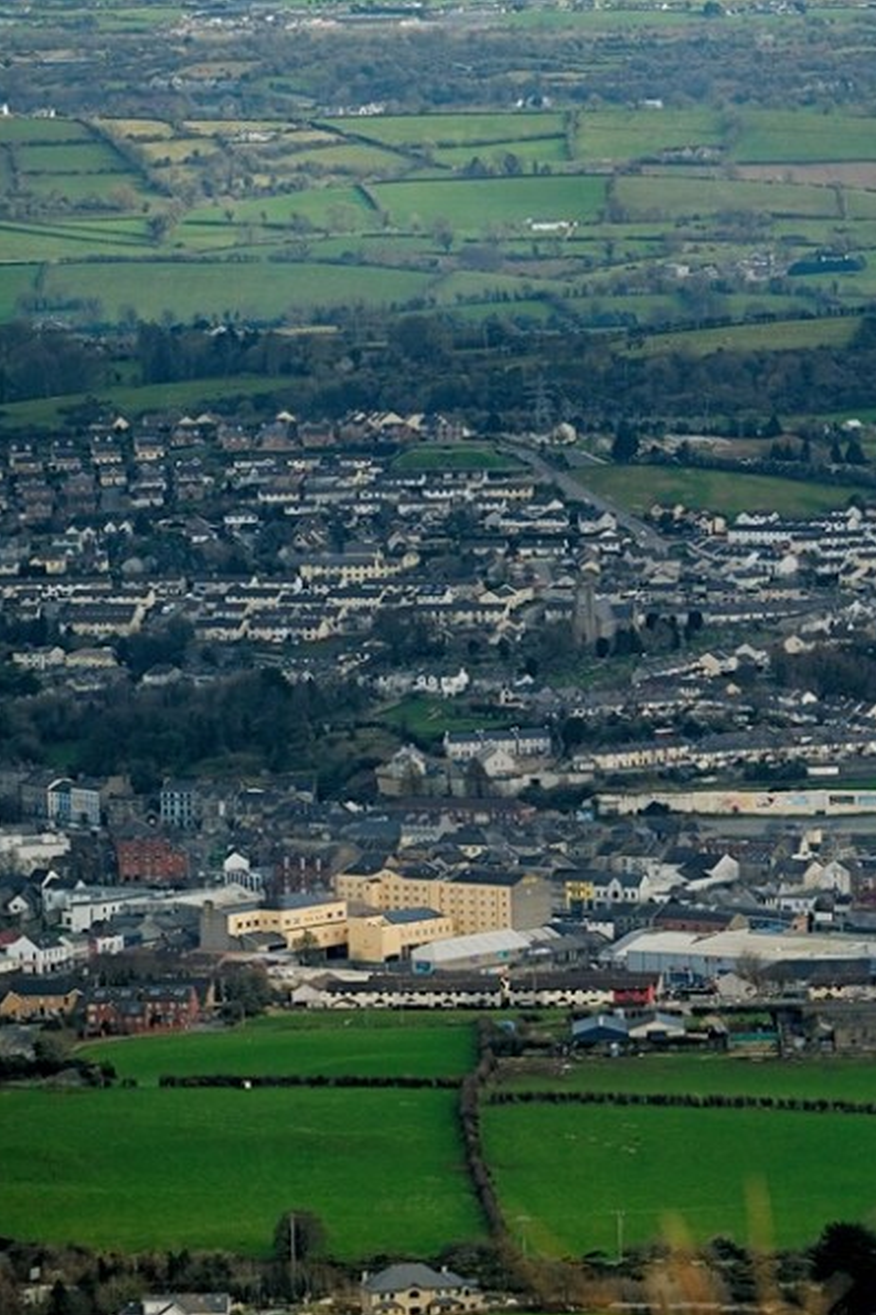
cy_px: 660
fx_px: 11576
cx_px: 704
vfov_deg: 6.5
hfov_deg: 4.3
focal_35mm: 317
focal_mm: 140
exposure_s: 1/2500
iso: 400
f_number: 4
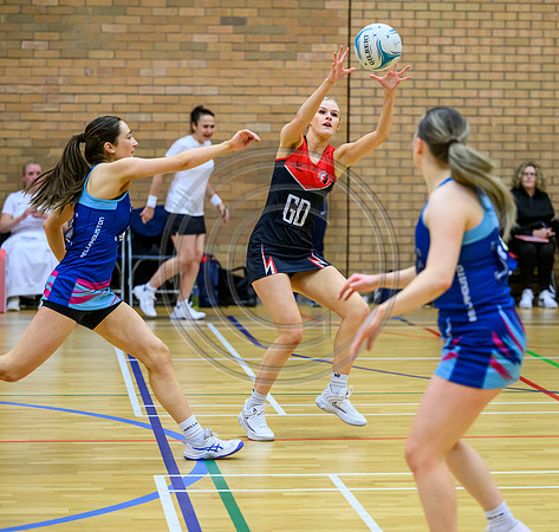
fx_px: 2436
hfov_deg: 13.1
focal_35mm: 137
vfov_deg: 12.5
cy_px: 266
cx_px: 314
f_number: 2.8
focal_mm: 110
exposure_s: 1/1000
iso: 5000
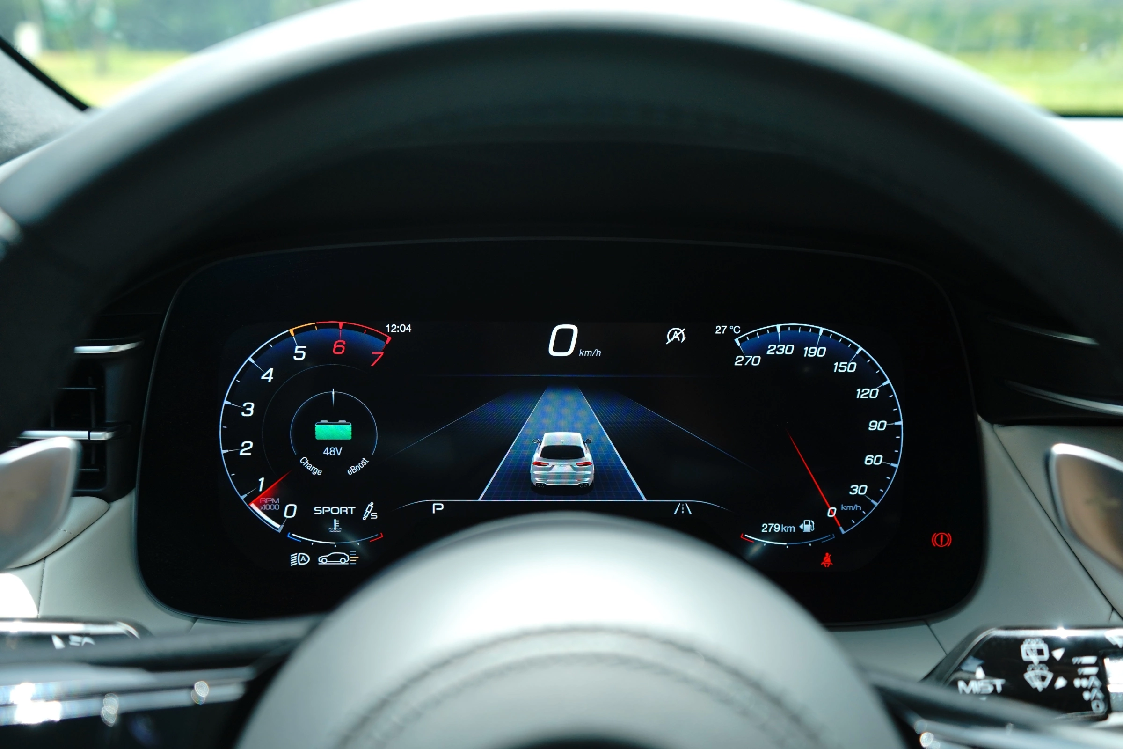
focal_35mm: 31
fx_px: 967
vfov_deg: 42.3
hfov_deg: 60.3
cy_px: 374
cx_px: 562
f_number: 4
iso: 400
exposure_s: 1/320
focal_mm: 31
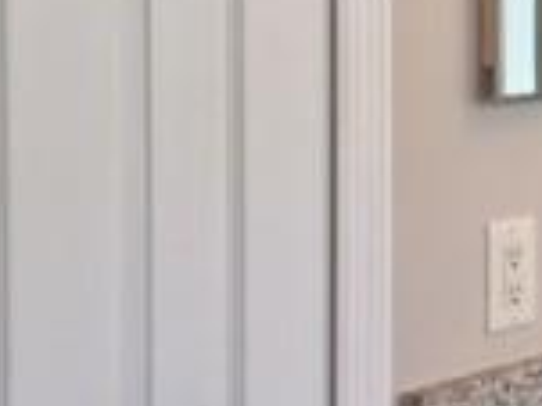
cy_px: 32
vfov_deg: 11.9
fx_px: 1924
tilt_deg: -0.6
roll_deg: -0.8
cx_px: 940
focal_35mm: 123
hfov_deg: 14.3
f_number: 2.2
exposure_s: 1/40
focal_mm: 4.15
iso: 32
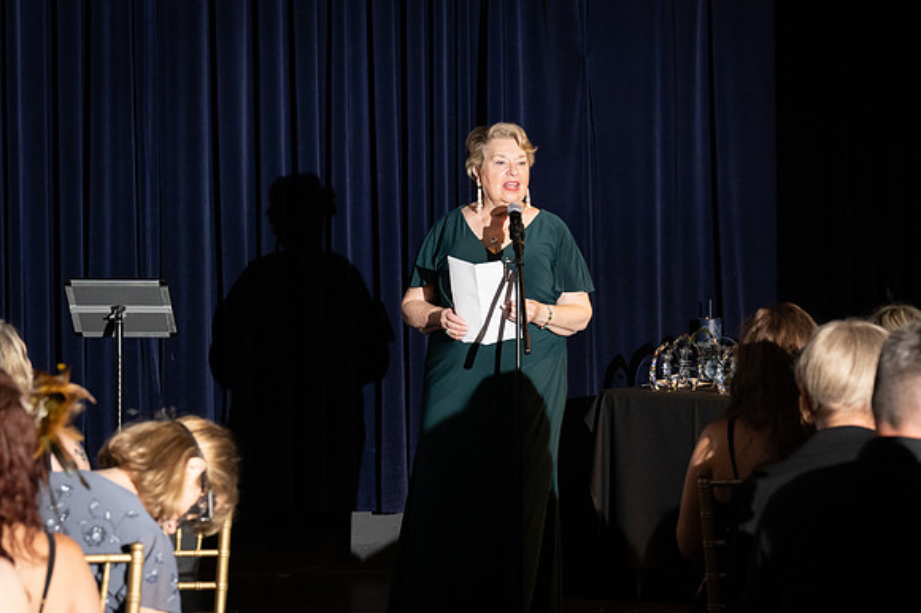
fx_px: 3477
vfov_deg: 10.1
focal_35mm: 136
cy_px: 306
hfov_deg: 15.1
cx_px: 460
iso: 2500
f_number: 4.5
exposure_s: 1/200
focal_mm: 91
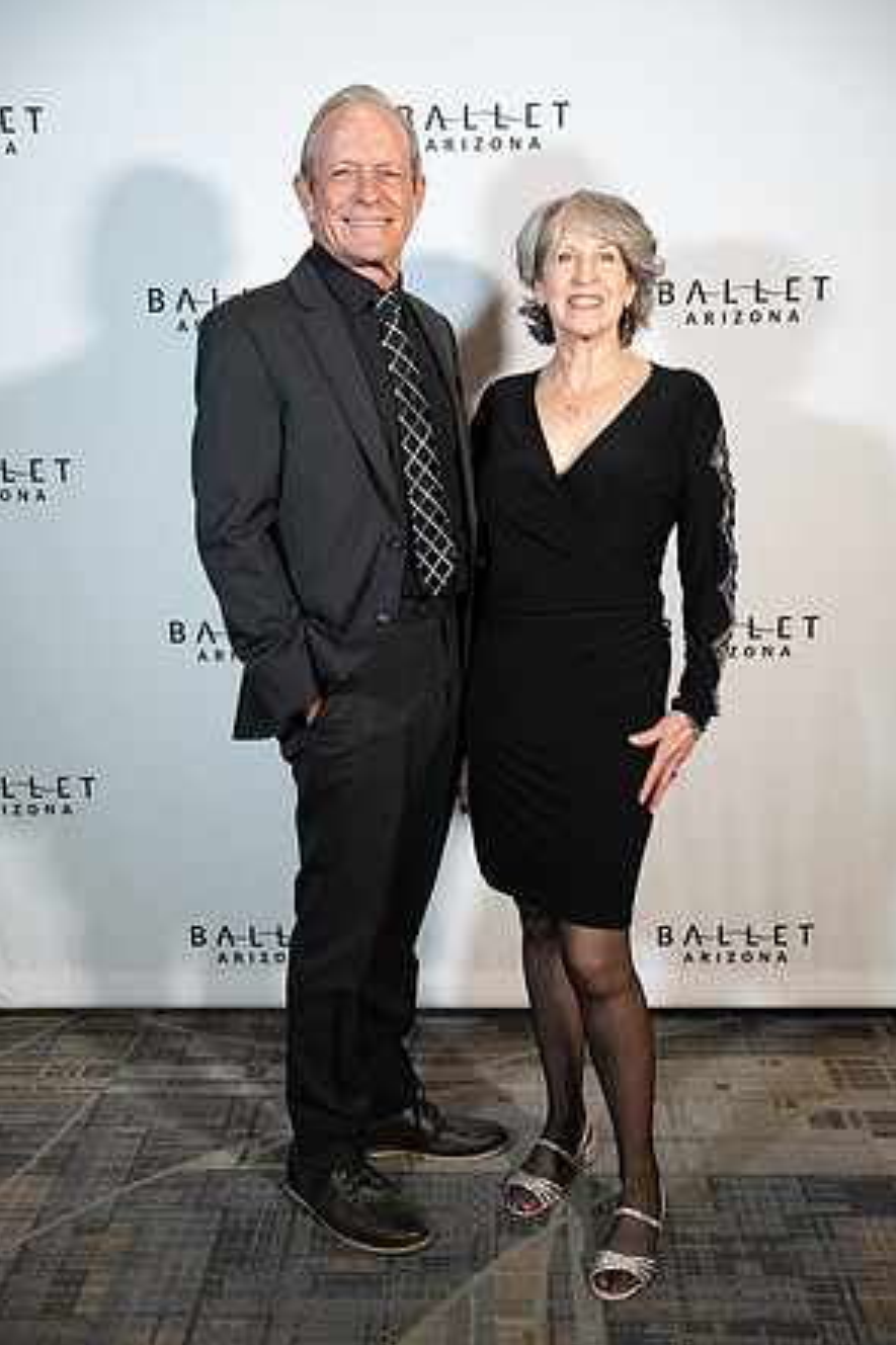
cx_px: 443
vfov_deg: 45.4
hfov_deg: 31.2
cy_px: 671
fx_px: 1606
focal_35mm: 43
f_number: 2.8
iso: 1600
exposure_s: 1/200
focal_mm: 42.3
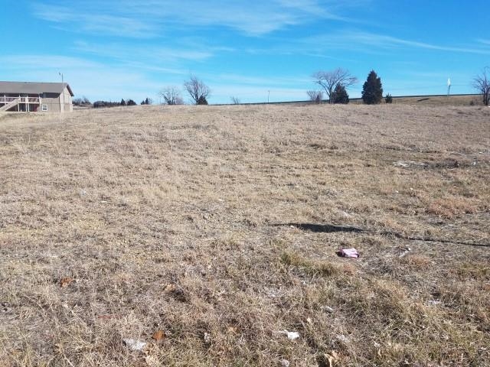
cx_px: 245
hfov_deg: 67.3
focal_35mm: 26
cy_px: 184
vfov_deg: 53.1
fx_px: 368
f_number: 1.7
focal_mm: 4.2
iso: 40
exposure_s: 1/2112
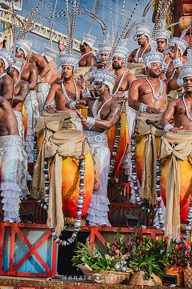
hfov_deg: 10.9
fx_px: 1002
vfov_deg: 16.4
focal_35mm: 125
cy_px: 144
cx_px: 96
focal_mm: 125
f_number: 5.6
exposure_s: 1/1600
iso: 400
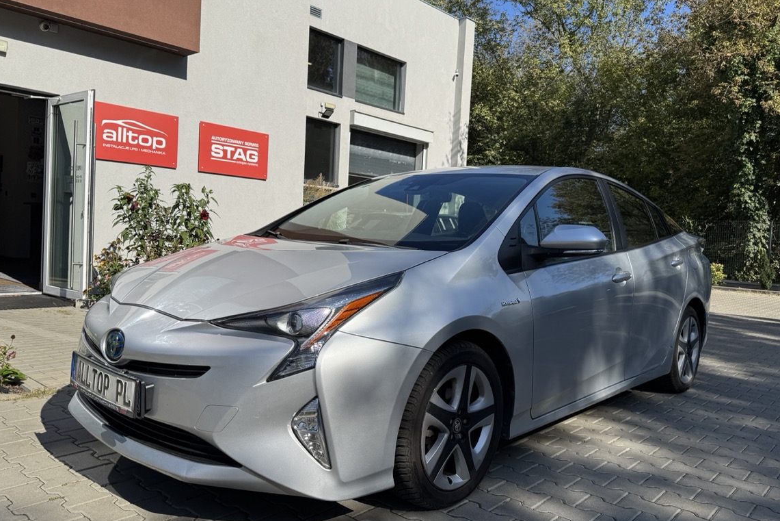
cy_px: 250
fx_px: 607
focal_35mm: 28
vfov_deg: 46.4
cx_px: 387
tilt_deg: -2.6
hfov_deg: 65.5
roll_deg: -3.4
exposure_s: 1/5814
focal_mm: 6.76
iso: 80
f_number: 1.78
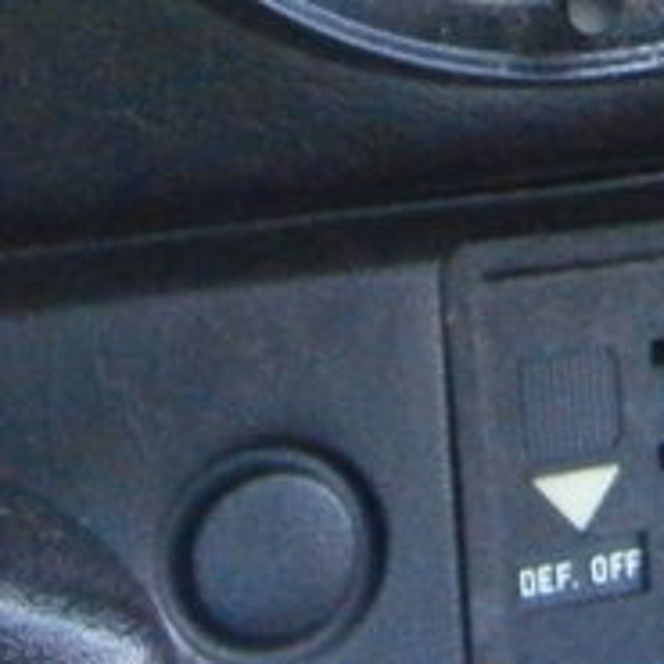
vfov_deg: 13.1
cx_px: 517
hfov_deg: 13.7
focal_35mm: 127
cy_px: -258
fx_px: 2756
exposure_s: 1/80
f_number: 2.8
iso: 800
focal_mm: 4.7
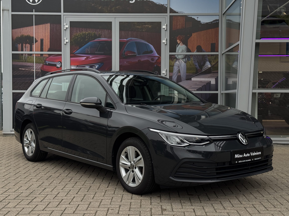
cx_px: 144
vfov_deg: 30.3
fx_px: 401
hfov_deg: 39.7
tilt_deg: -0.7
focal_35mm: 48
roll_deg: +0.2
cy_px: 108
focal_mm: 6.76
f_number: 1.78
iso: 64
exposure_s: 1/309
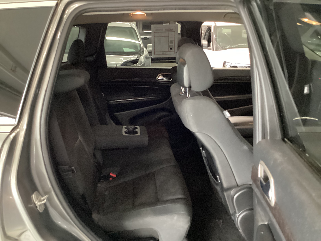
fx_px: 287
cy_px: 120
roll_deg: +1.4
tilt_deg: -20.1
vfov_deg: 45.4
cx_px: 160
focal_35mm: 31
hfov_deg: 58.4
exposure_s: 1/20
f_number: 2.4
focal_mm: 3.3
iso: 640
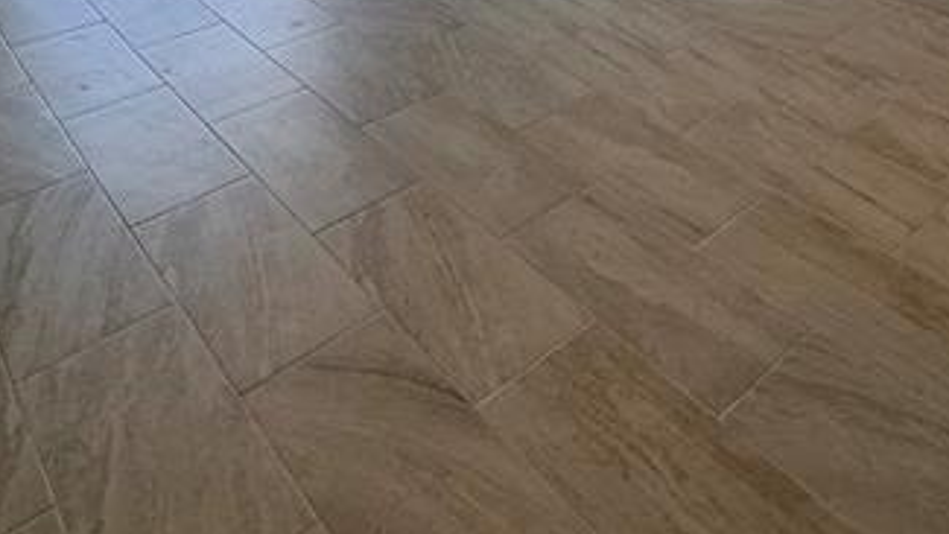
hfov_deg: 55.2
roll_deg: +1.1
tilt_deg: -13.8
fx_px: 906
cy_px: -184
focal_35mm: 36
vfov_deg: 26.9
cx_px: 526
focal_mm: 2.22
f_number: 2.2
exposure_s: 1/120
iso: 50
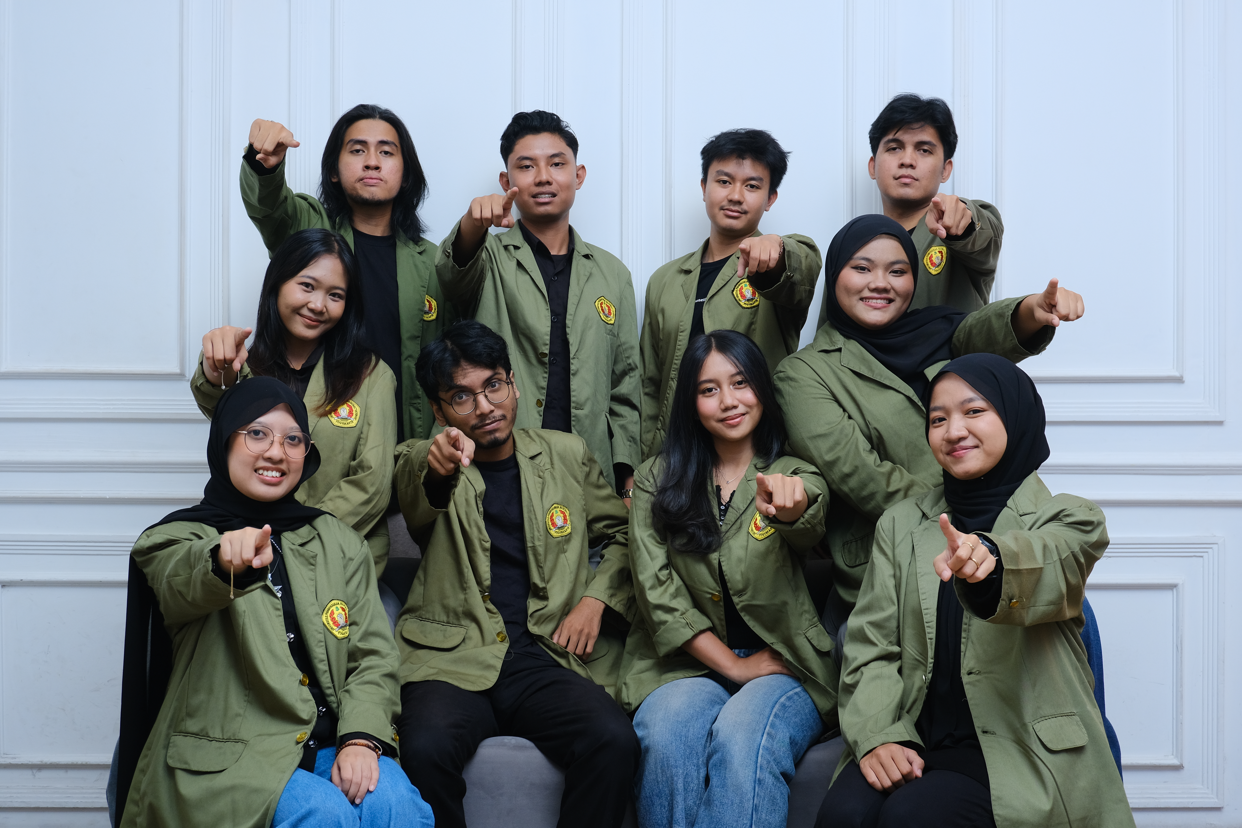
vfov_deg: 30.5
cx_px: 621
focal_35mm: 44
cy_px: 414
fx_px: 1518
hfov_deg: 44.5
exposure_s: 1/125
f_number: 7.1
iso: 640
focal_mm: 29.6
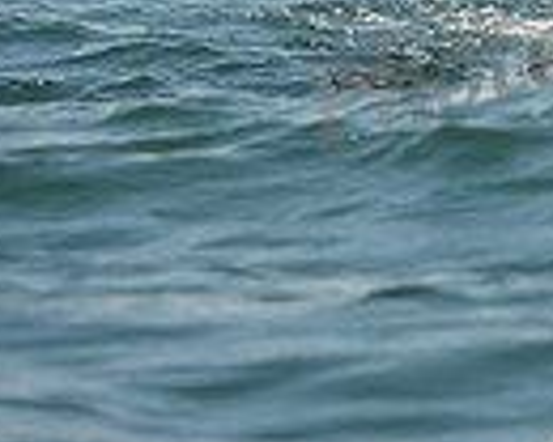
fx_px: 13699
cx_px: 1132
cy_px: -244
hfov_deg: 2.3
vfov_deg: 1.8
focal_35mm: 837
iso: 280
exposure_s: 1/1250
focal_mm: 200
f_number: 6.3
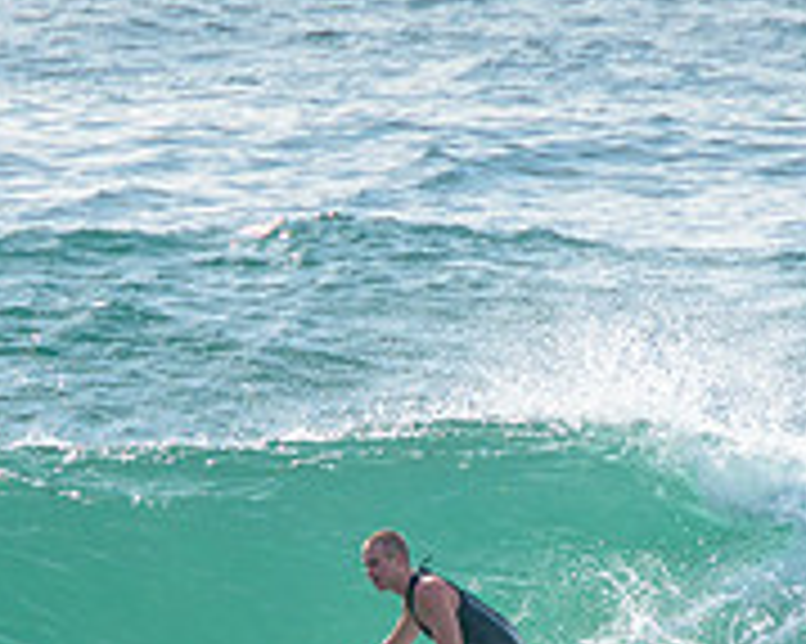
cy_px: 557
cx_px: 259
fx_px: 35572
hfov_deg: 1.3
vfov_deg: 1.0
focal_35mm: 1492
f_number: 8
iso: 200
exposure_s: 1/1600
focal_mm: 400
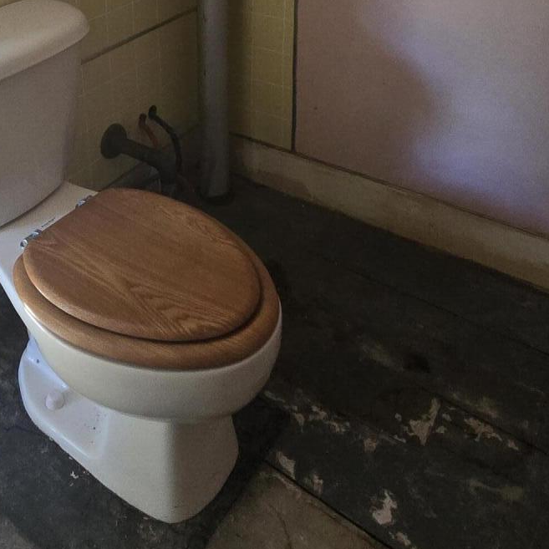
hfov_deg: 46.5
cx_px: 182
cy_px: -23
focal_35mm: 35
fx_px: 628
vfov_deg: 40.2
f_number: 2.2
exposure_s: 1/60
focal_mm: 2.2
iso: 640
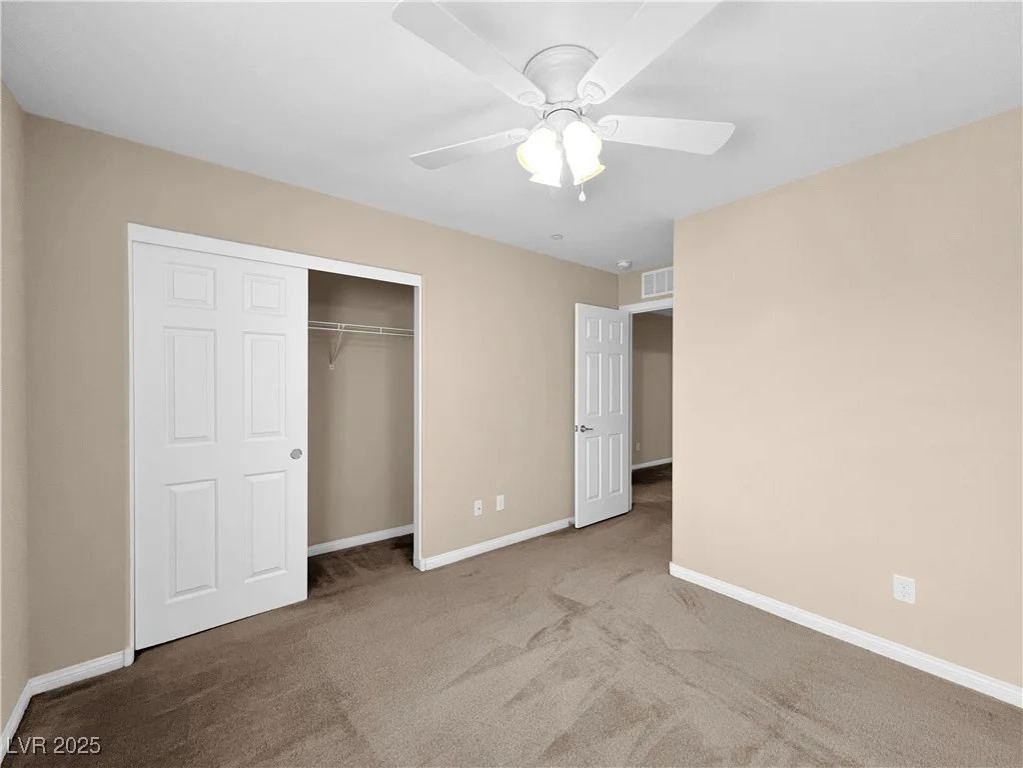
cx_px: 512
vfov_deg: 89.9
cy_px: 384
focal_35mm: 13
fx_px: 384
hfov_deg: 106.2
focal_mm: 1.57
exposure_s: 1/120
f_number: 1.8
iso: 200
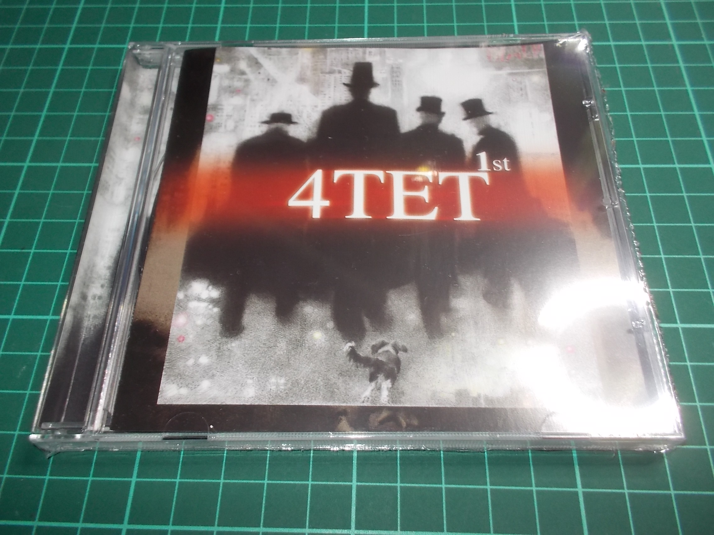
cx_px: 357
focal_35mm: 29
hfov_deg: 61.7
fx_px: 598
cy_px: 268
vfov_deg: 48.2
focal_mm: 4.1
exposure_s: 1/30
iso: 125
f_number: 3.3
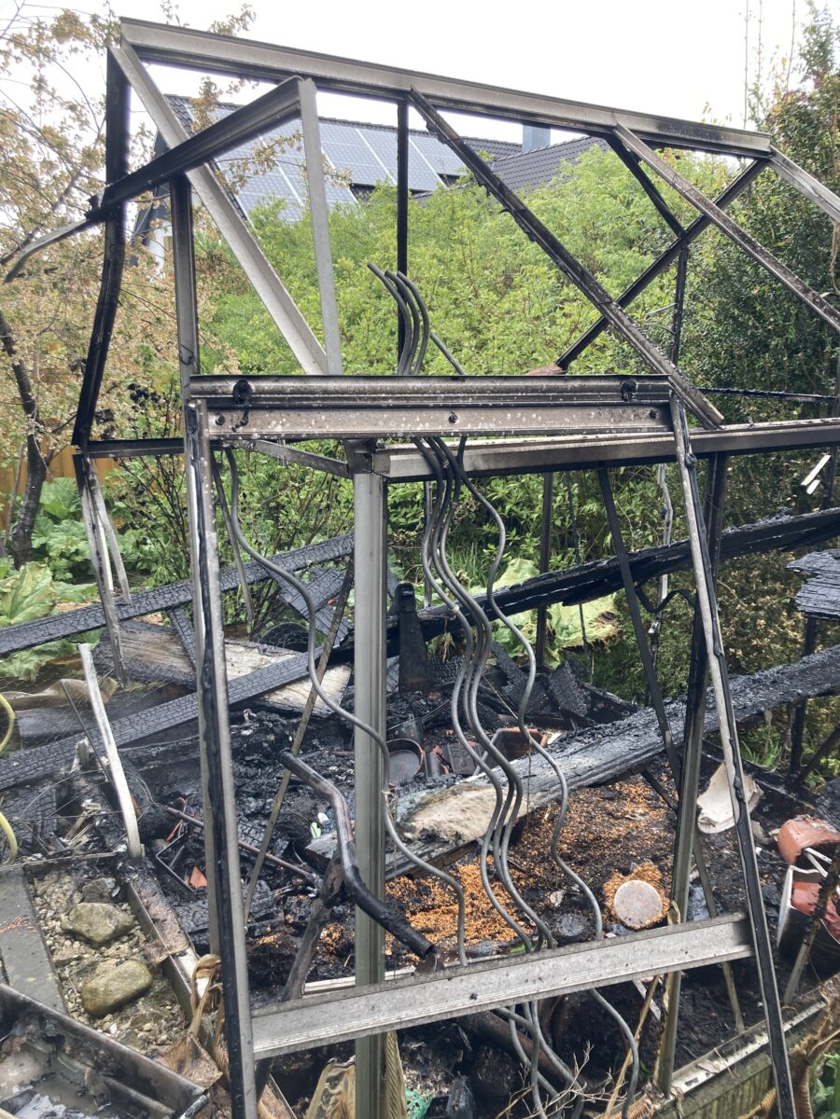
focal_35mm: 28
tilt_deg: -12.3
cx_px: 420
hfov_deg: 49.7
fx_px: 906
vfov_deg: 63.4
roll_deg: -1.0
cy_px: 560
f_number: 1.8
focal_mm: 3.99
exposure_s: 1/124
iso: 20
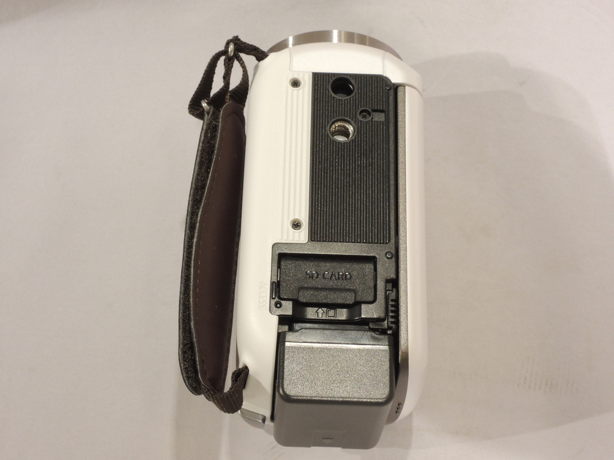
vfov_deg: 19.1
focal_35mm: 77
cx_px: 307
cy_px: 230
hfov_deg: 25.3
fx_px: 1366
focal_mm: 13.8
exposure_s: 1/40
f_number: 6.7
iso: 400
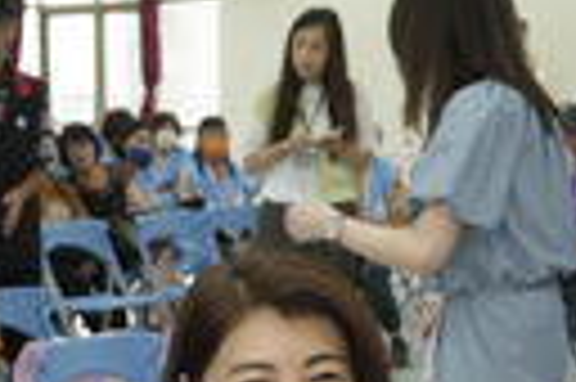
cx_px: 4
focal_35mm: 131
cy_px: 661
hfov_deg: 15.4
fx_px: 2093
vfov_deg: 9.9
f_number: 4
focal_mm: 28
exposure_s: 1/160
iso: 1250
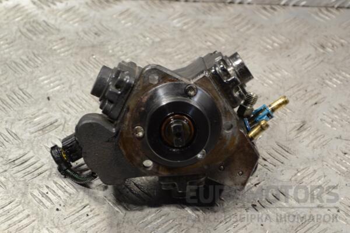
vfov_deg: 16.6
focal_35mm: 82
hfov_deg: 24.6
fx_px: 802
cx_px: 175
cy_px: 116
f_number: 5.6
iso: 360
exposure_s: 1/30
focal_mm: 55
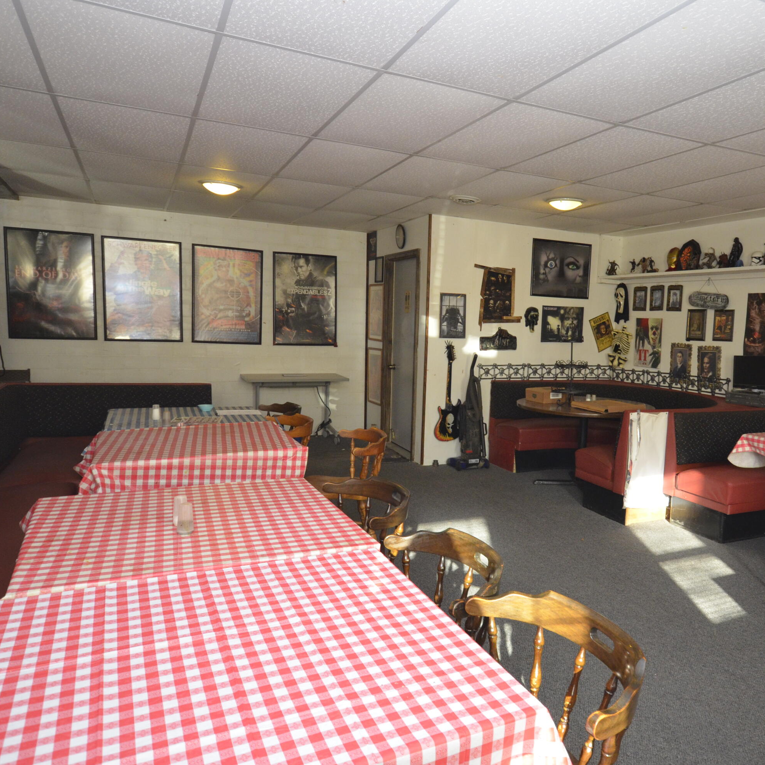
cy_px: 383
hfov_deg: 57.9
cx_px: 502
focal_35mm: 27
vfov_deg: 59.1
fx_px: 675
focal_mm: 14
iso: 1100
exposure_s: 1/60
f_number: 4.8
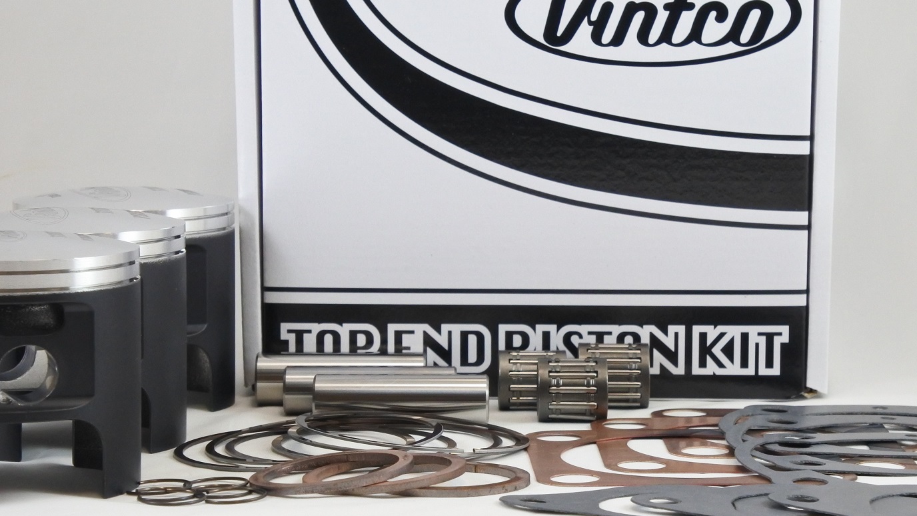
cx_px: 498
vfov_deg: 11.2
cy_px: 240
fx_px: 2626
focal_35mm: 108
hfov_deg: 19.8
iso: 800
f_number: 5.3
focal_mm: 27.2
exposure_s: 1/125
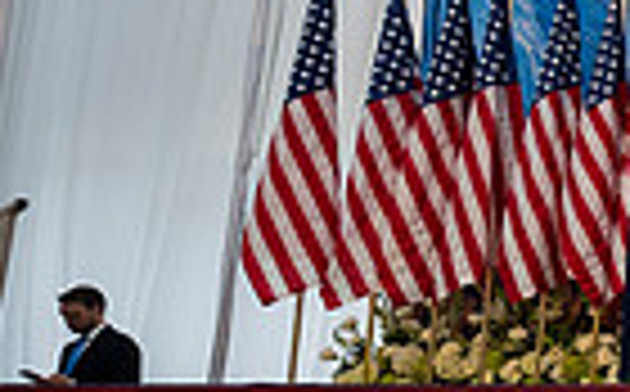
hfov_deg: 18.8
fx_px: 1271
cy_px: 232
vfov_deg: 17.5
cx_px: 1233
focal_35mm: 74
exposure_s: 1/200
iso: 280
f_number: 4
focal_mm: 17.5
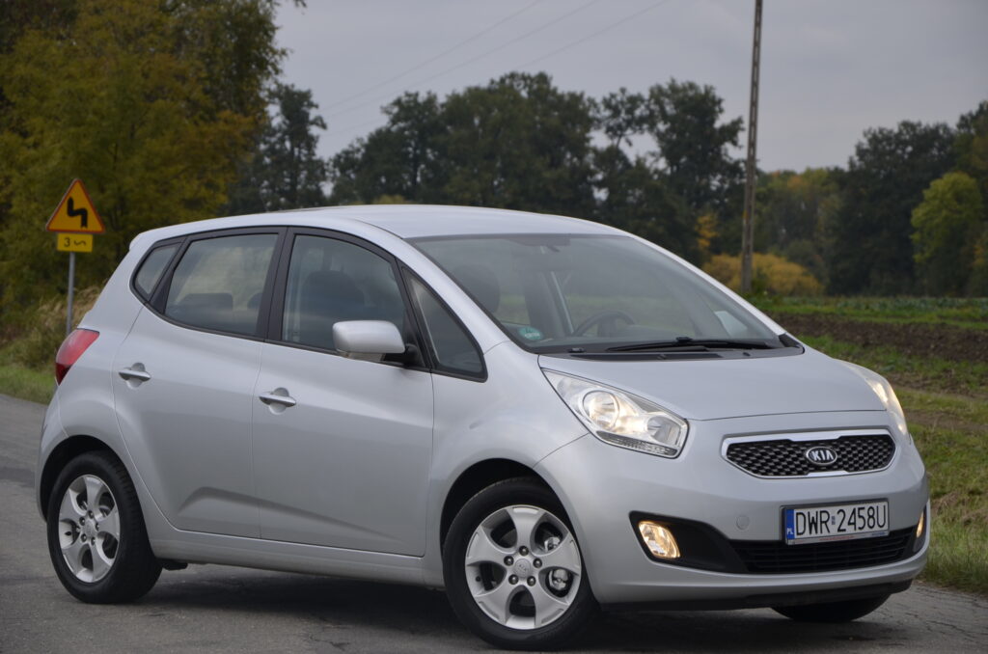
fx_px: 3697
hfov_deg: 15.2
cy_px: 327
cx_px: 494
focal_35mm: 135
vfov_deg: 10.1
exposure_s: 1/200
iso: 200
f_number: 7.1
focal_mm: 90
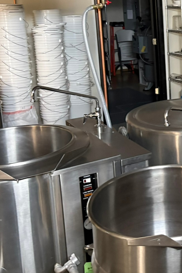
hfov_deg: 22.2
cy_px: 73
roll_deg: +3.1
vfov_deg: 35.0
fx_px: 425
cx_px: 222
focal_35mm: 56
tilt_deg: -10.6
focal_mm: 5.96
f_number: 1.6
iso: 640
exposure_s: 1/36
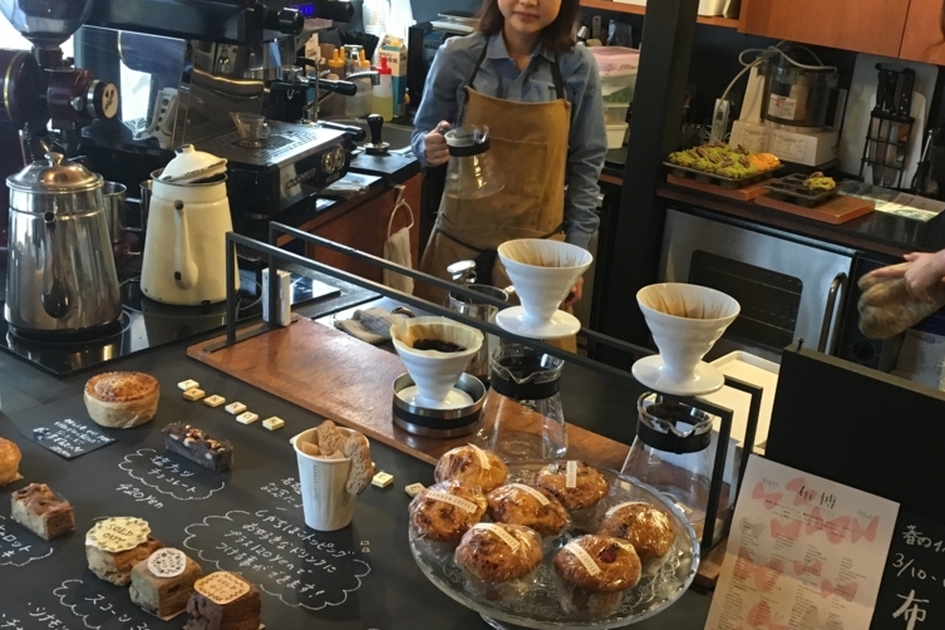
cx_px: 587
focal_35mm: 41
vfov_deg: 32.6
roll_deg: -5.3
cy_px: 292
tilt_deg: -19.2
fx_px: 1076
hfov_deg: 47.0
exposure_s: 1/30
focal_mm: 4.15
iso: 160
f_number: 2.2
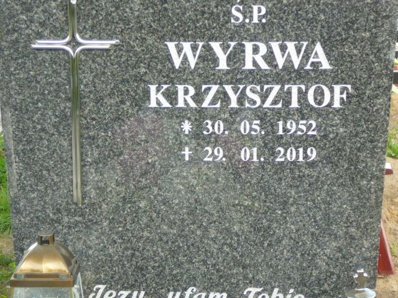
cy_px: 149
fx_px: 1207
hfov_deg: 18.7
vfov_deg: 14.1
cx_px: 199
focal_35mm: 105
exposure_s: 1/60
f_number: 3.9
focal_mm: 15.6
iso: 80
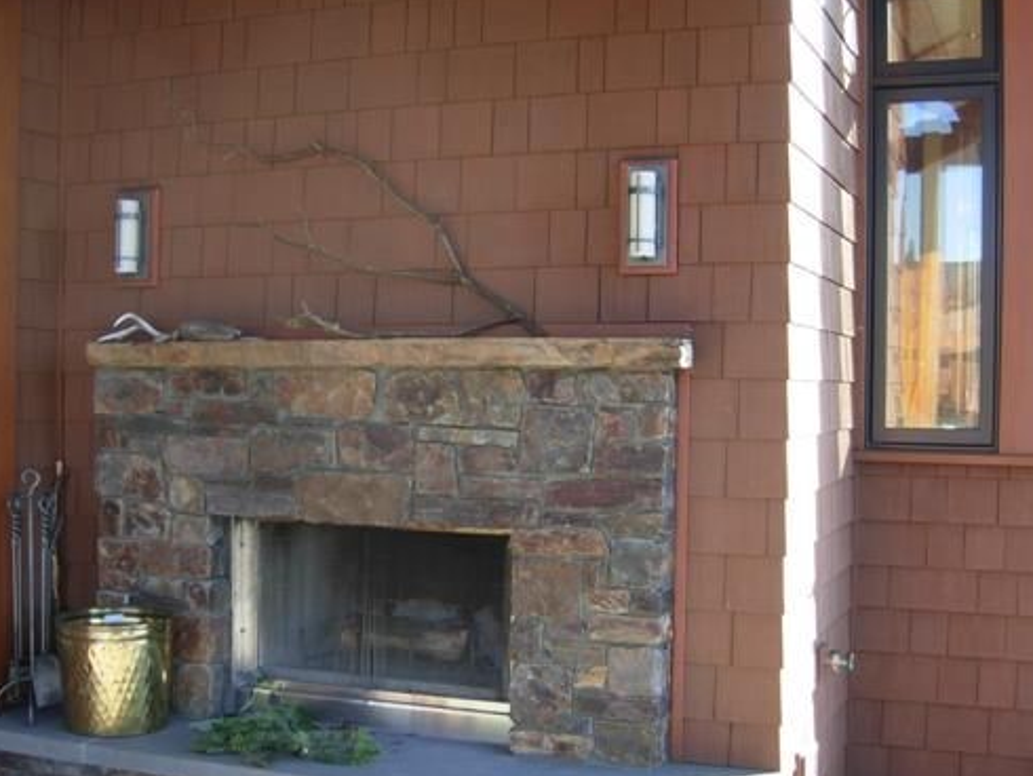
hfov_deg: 40.4
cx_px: 493
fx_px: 1403
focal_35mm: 47
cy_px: 447
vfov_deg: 30.9
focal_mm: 7.5
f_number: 3
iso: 50
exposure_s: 1/98.7
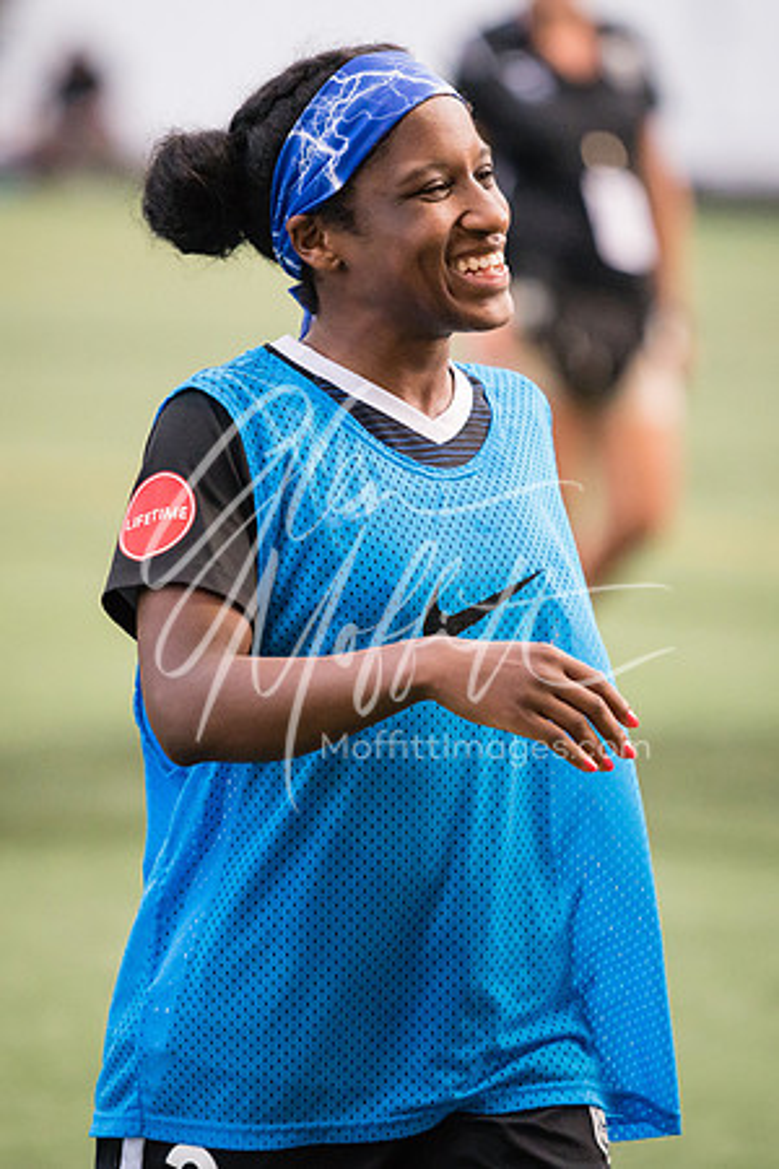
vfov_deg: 5.9
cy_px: 504
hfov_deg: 3.9
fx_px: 11302
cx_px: 336
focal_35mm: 348
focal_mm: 200
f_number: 2.8
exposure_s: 1/2500
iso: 7200
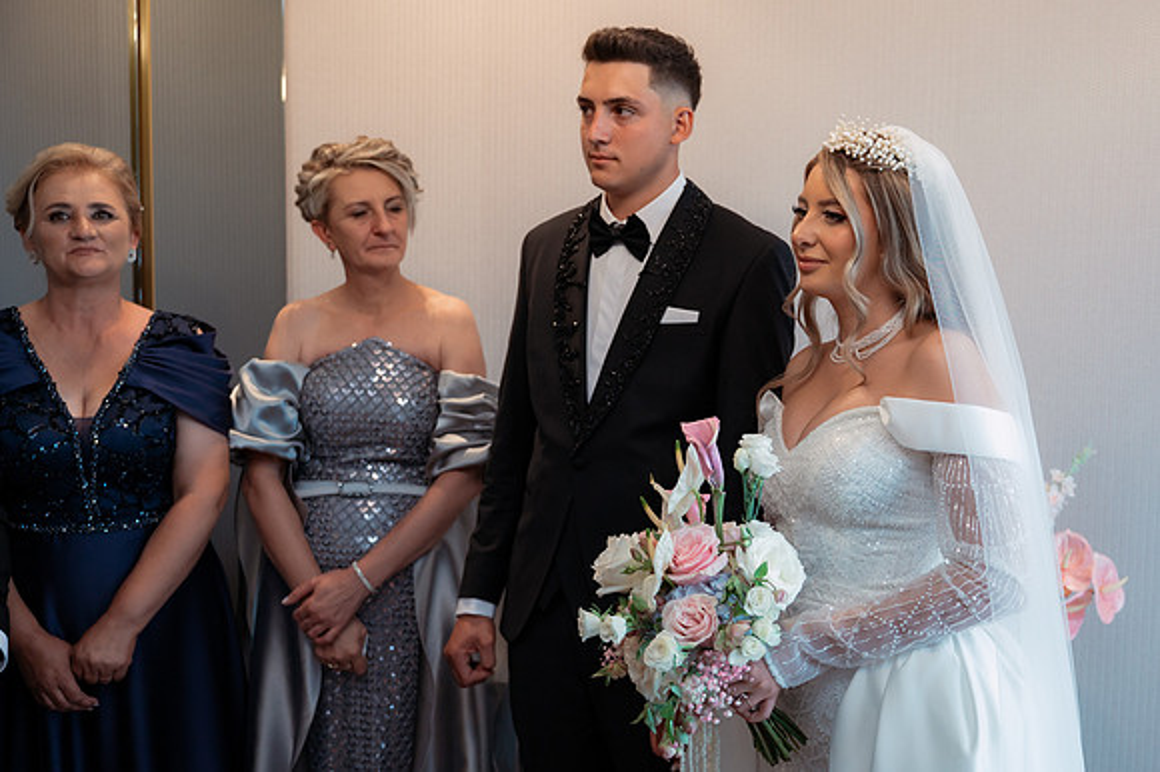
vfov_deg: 33.8
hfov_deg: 48.9
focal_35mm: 39
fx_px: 1270
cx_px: 673
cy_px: 393
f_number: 2.8
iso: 640
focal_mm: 34
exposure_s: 1/250
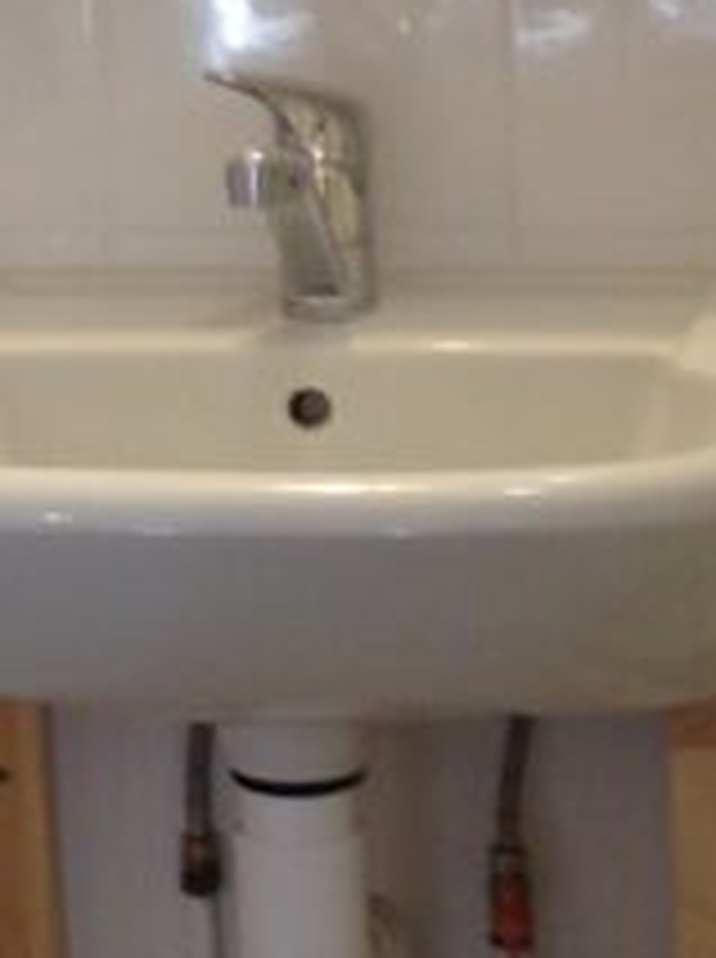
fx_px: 4398
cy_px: 405
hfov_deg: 9.0
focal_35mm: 159
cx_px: -396
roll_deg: +4.8
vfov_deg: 12.4
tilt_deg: -15.2
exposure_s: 1/30
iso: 50
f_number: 2.4
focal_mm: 4.12
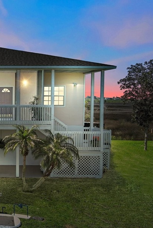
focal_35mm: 52
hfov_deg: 23.7
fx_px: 331
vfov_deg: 38.2
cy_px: 115
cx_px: -33
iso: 100
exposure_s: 1/1400
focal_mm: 10.57
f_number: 2.8
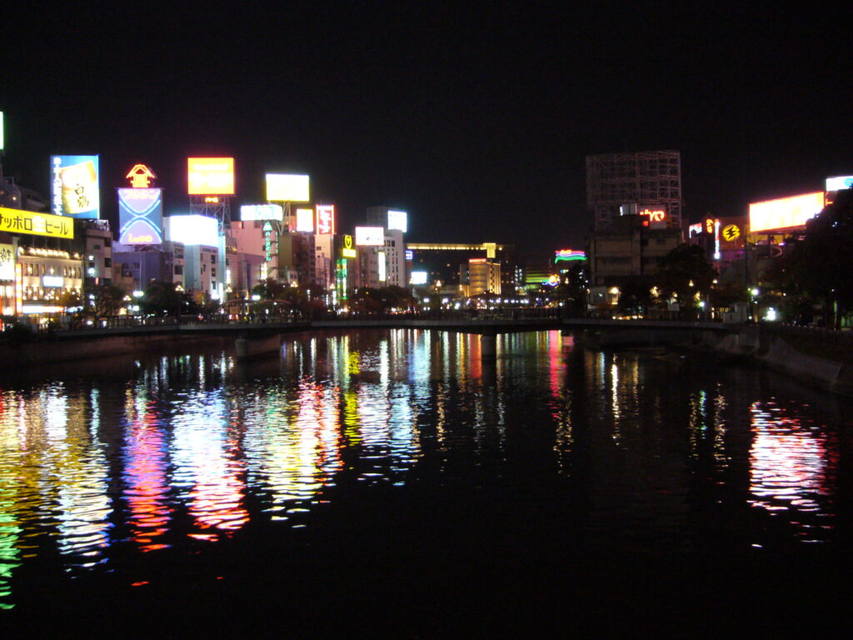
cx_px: 426
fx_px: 862
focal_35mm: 35
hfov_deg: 52.6
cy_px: 320
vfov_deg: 40.7
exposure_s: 1/3.2
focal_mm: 5.8
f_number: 2.8
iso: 200
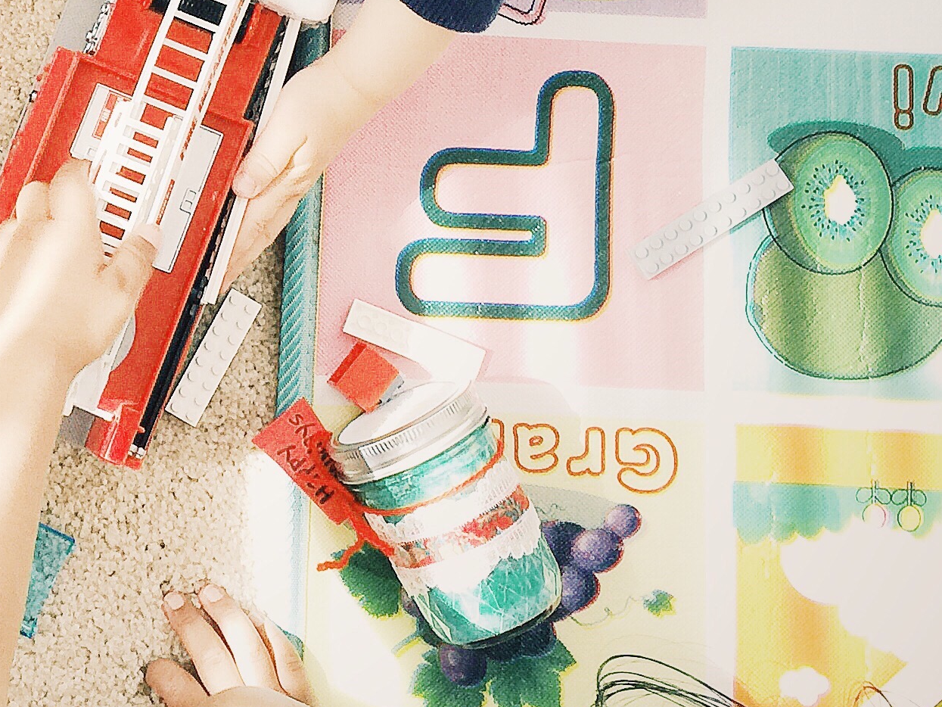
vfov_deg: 19.0
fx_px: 2068
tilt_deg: -82.4
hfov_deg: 24.2
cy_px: 45
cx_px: -66
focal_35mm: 76
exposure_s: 1/15
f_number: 2.2
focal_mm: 4.15
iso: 32
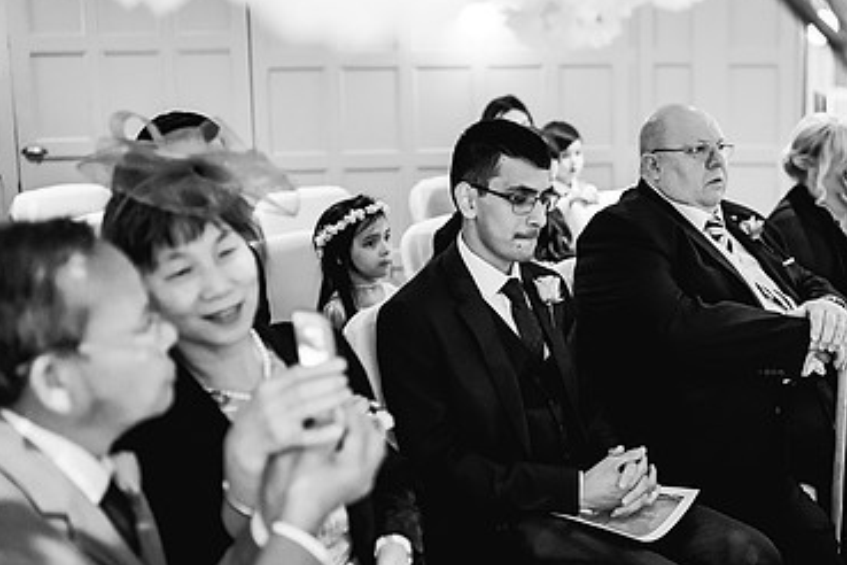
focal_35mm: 55
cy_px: 263
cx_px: 617
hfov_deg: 35.6
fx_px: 1294
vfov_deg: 24.6
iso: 6400
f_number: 1.4
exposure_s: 1/250
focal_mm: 35
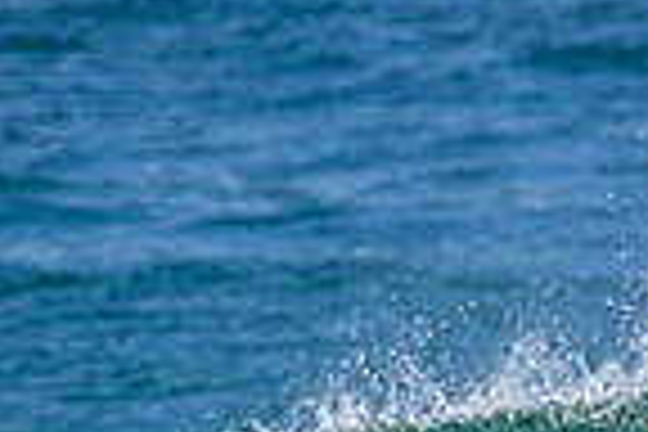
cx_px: 1156
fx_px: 57937
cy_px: 740
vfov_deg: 0.4
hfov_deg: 0.6
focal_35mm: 3219
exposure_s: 1/1600
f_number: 11
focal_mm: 800
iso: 1800
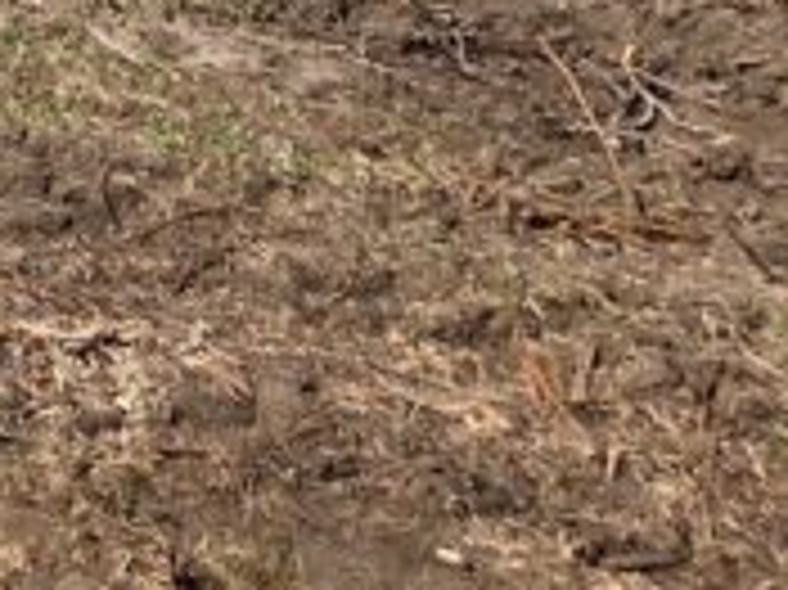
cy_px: -748
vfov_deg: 9.6
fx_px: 3185
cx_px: -790
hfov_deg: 12.4
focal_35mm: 140
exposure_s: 1/5261
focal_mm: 5.4
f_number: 1.8
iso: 80
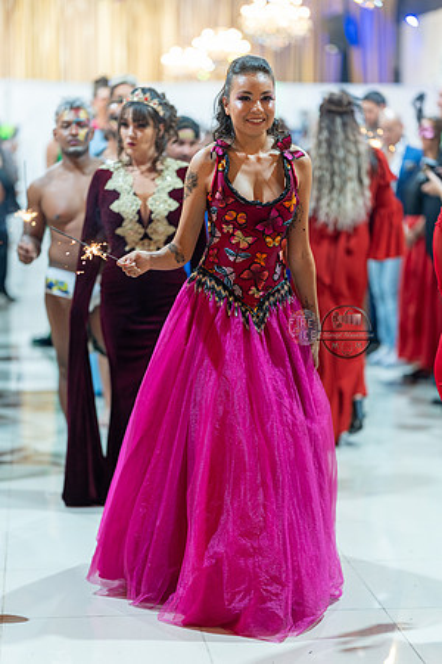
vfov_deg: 23.9
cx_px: 221
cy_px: 332
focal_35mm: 85
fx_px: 1565
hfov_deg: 16.1
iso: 400
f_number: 1.4
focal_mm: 85
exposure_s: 1/160
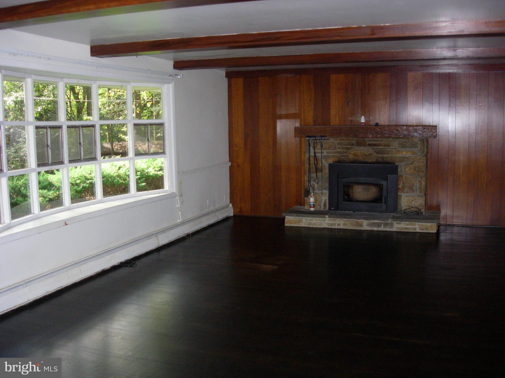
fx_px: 554
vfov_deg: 37.7
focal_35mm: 38
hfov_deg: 49.0
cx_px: 252
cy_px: 189
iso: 200
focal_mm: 7.8
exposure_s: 1/161
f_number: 2.8
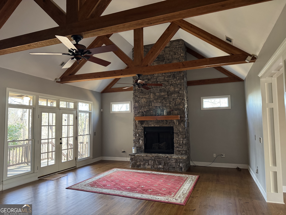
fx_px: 198
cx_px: 143
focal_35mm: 24
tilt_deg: +3.9
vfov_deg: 56.8
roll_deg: +0.6
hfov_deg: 71.6
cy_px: 108
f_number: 1.78
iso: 500
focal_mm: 6.76
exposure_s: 1/60
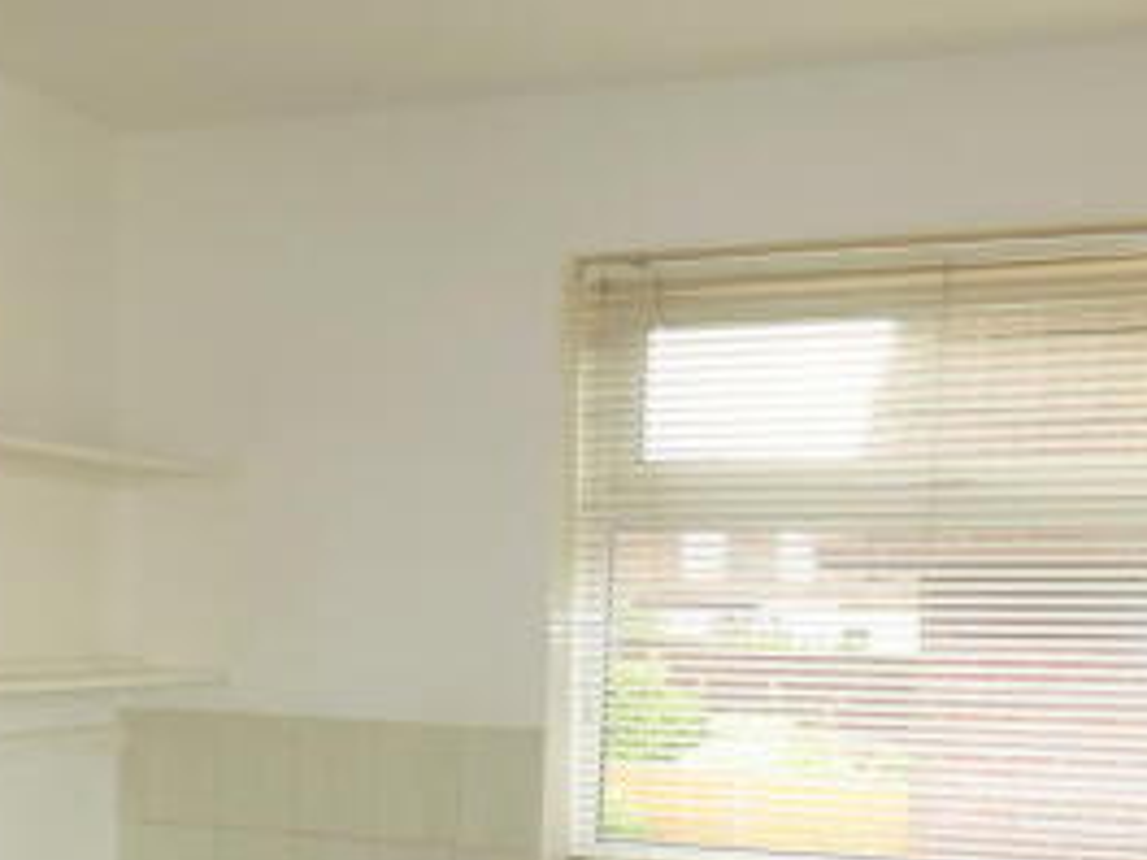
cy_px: 871
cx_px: 367
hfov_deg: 35.8
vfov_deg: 26.0
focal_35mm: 53
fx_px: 1756
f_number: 3.3
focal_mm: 4.3
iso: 200
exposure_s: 1/60
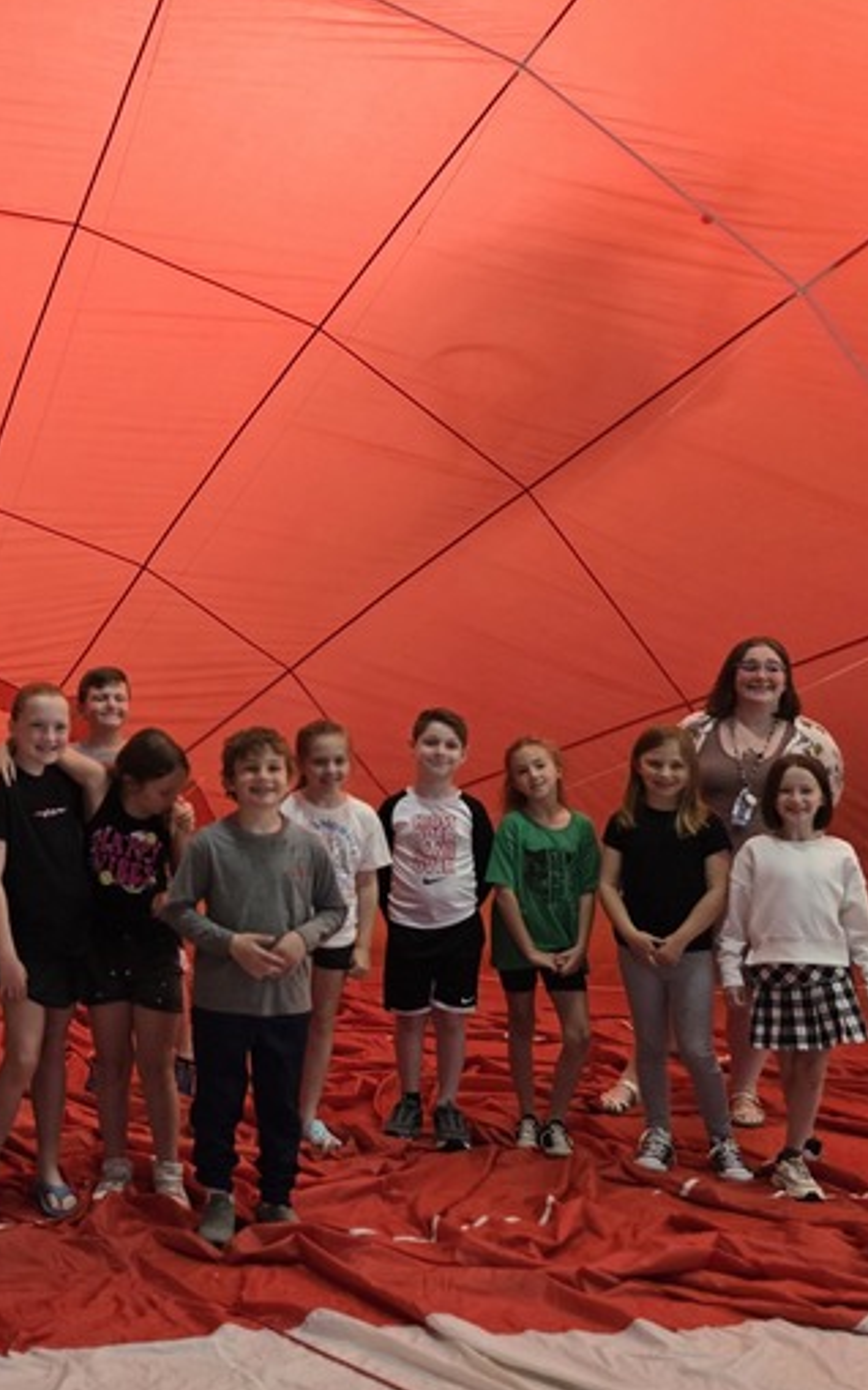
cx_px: -131
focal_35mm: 49
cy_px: 702
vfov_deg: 41.1
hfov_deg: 24.3
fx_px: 1855
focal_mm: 6.3
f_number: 1.7
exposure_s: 1/120
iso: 800
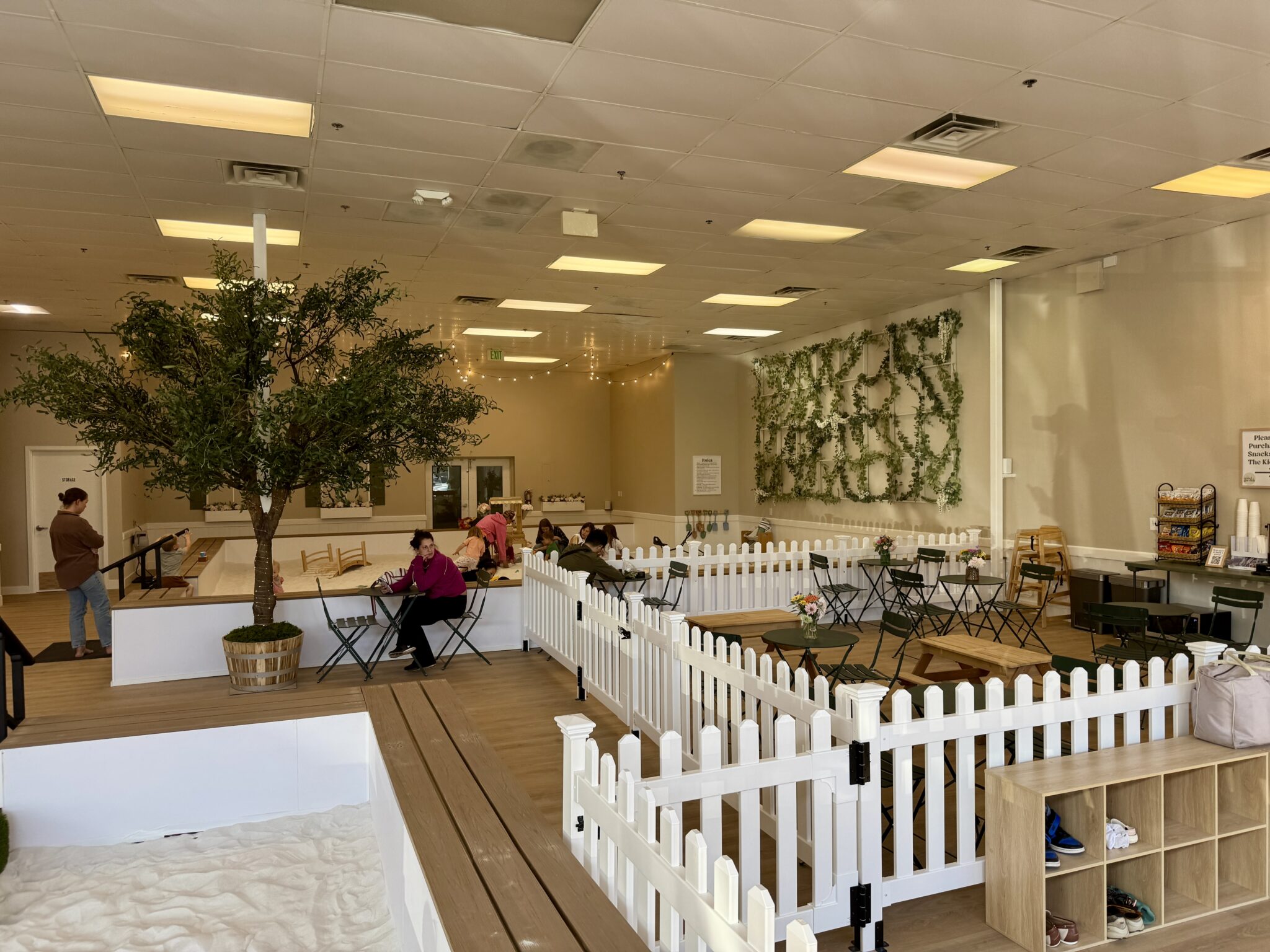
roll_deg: +0.5
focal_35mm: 24
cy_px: 476
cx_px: 635
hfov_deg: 71.6
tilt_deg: -1.6
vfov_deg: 56.8
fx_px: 881
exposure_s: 1/176
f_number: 1.78
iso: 80
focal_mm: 6.76
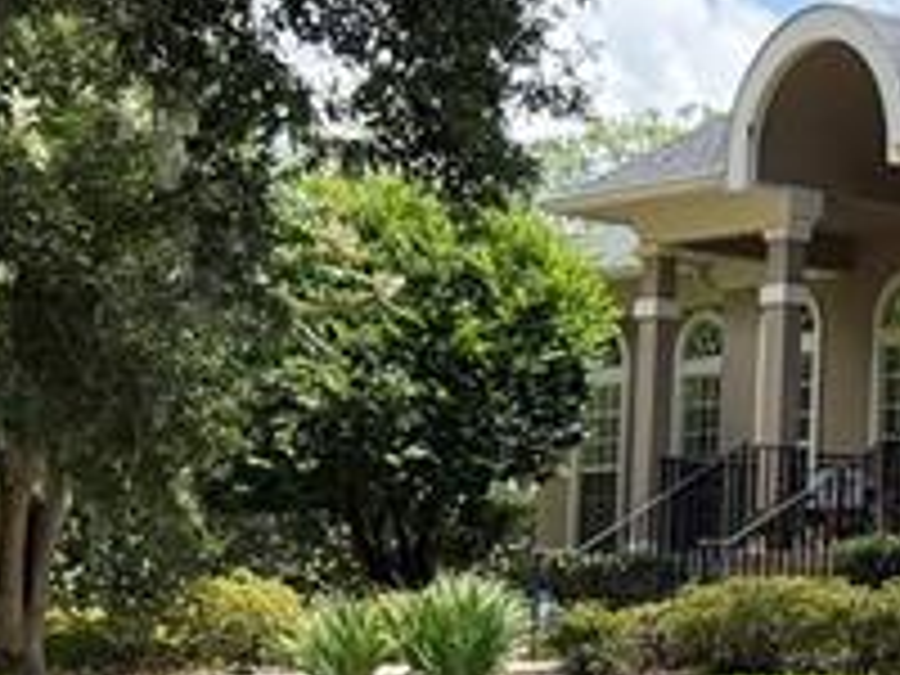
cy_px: 468
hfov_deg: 13.6
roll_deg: -0.6
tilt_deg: +4.0
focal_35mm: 123
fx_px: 3198
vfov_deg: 12.0
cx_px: 1809
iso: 100
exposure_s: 1/2000
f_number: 1.78
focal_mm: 6.76
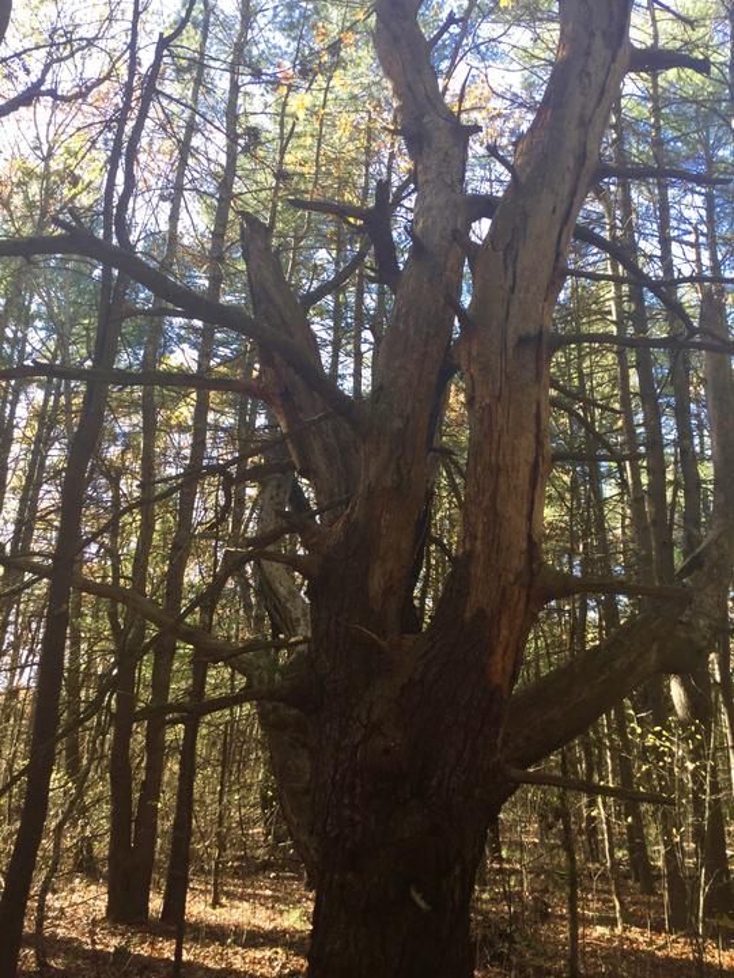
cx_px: 367
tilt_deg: +19.1
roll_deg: -2.5
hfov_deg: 45.4
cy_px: 489
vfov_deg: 58.4
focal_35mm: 31
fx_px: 876
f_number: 2.4
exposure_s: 1/60
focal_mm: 3.3
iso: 32
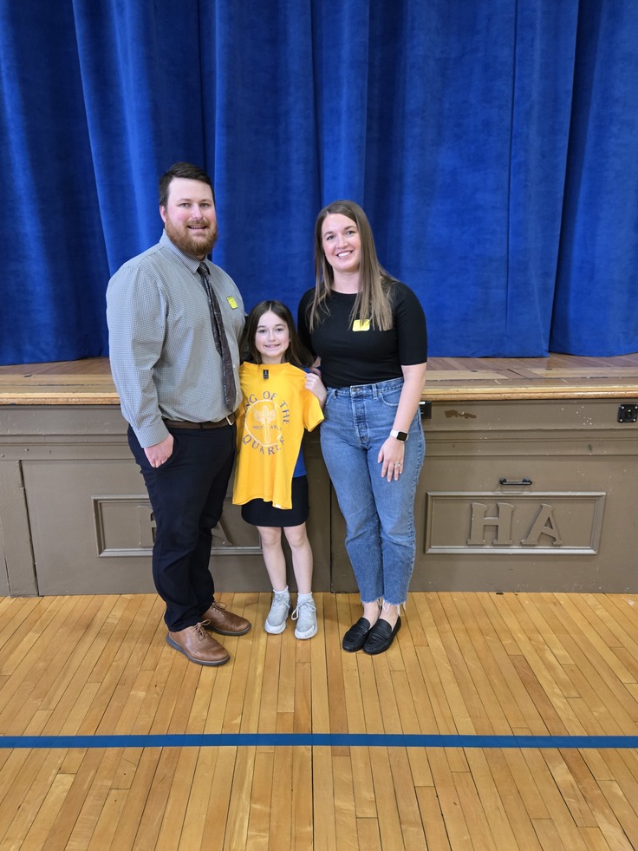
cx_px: 307
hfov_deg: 56.8
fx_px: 590
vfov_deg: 71.6
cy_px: 428
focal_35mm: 24
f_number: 1.8
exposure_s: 1/60
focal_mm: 5.4
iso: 640
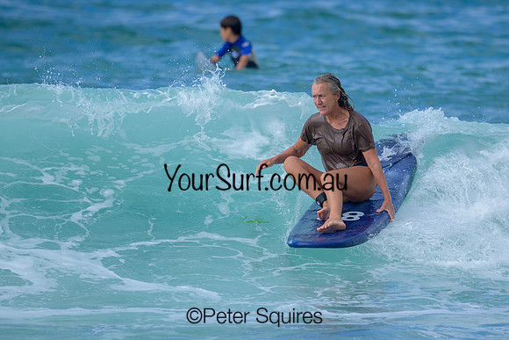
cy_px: 186
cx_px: 307
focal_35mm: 965
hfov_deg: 2.1
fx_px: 13646
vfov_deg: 1.4
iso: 450
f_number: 6.3
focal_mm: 800
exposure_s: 1/2000
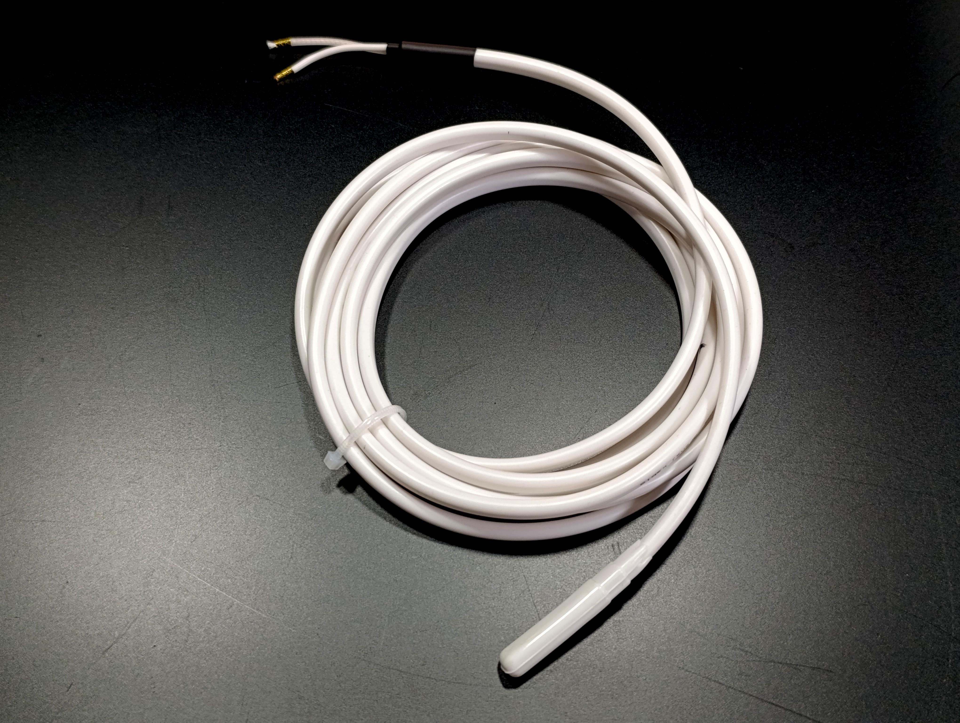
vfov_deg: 59.0
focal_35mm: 23
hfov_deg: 73.8
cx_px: 480
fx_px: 639
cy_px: 362
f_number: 1.6
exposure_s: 1/100
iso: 640
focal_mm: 6.14
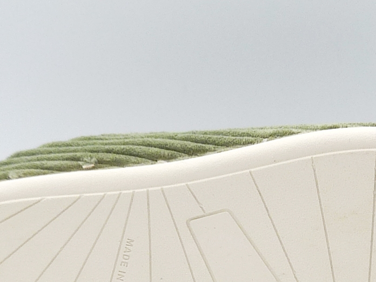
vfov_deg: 10.7
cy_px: 246
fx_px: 1499
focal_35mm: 138
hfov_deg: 14.3
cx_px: 268
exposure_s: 1/200
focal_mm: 6
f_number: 4
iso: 100
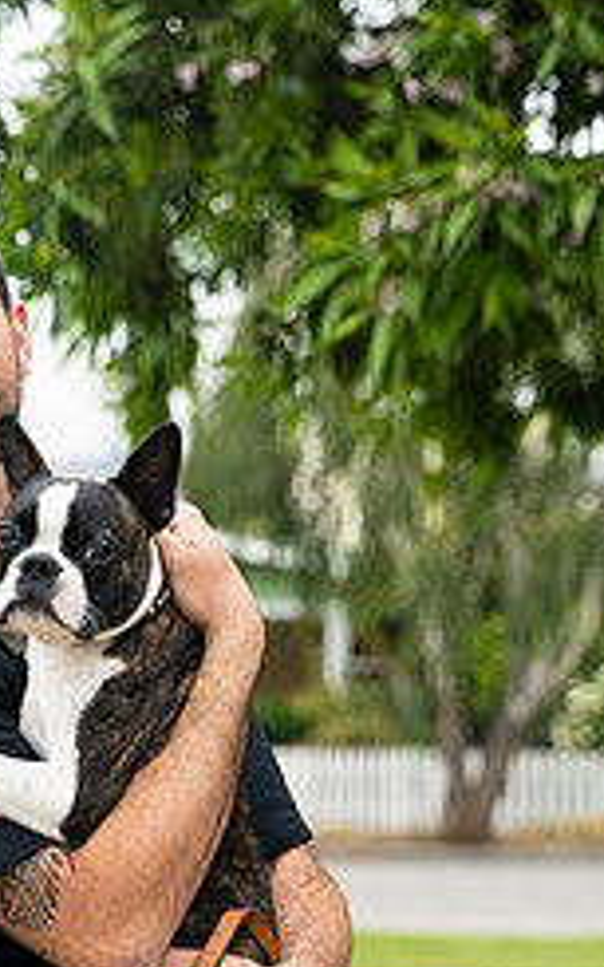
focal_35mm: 135
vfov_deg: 15.5
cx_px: 59
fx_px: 3558
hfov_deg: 9.7
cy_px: 553
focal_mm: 72
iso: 640
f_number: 4
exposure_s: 1/500
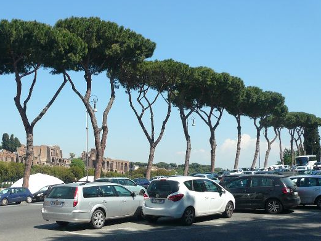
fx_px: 399
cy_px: 179
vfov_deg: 33.0
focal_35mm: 43
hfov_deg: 42.9
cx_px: 92
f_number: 8
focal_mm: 4.6
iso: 100
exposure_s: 1/200
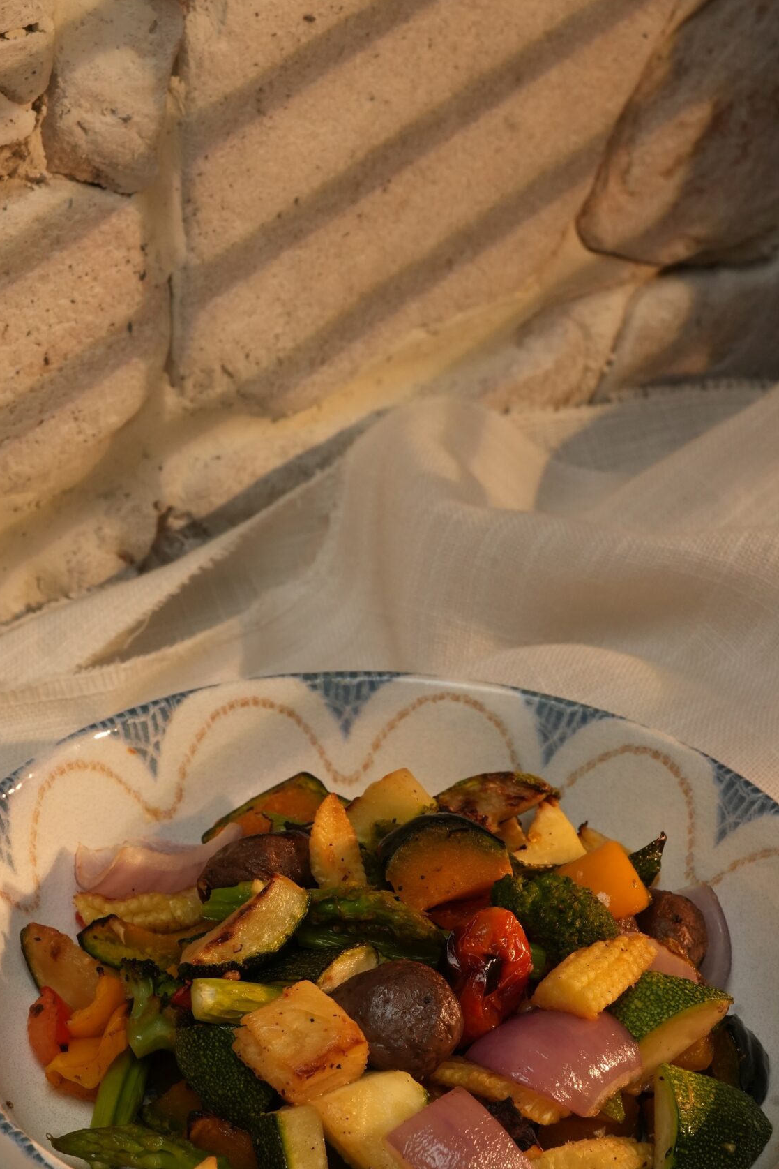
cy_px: 600
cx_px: 376
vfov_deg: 19.1
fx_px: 3472
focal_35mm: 107
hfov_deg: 12.8
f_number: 14
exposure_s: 1/160
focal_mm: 70
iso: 1250
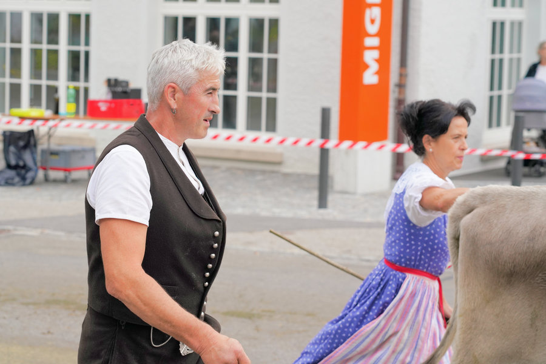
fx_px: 1289
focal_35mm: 85
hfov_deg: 23.9
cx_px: 273
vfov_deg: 16.1
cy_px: 182
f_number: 5.6
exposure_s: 1/800
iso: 800
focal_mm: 85
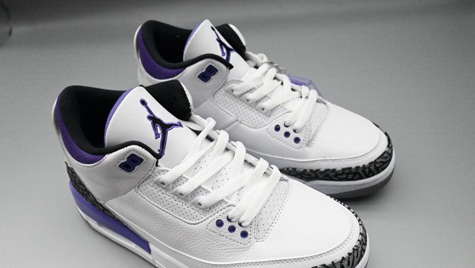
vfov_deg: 36.6
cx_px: 237
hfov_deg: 61.0
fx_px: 403
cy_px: 159
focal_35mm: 32
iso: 14400
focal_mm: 30
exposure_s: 1/8000
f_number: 6.3
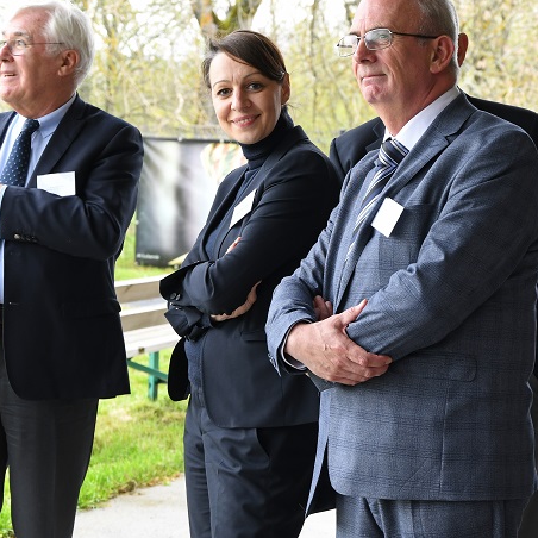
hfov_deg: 24.3
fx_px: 1248
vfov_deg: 24.3
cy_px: 305
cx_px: 212
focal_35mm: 71
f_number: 4.5
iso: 400
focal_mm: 42
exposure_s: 1/80
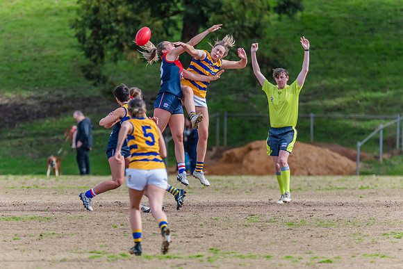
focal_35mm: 622
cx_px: 191
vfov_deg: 2.2
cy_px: 127
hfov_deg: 3.3
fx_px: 6963
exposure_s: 1/2000
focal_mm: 500
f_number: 6.3
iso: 800
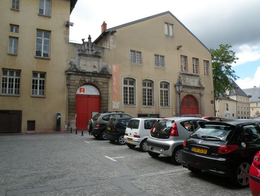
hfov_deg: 61.6
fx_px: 218
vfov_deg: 48.3
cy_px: 102
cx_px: 124
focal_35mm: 29
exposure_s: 1/196
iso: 64
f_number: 5.6
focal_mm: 4.7
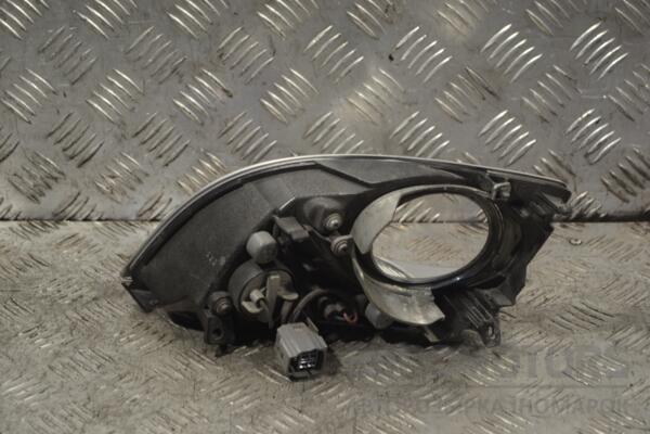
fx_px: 1489
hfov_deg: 24.6
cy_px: 217
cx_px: 325
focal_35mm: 82
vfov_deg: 16.6
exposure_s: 1/30
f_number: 5.6
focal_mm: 55
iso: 220
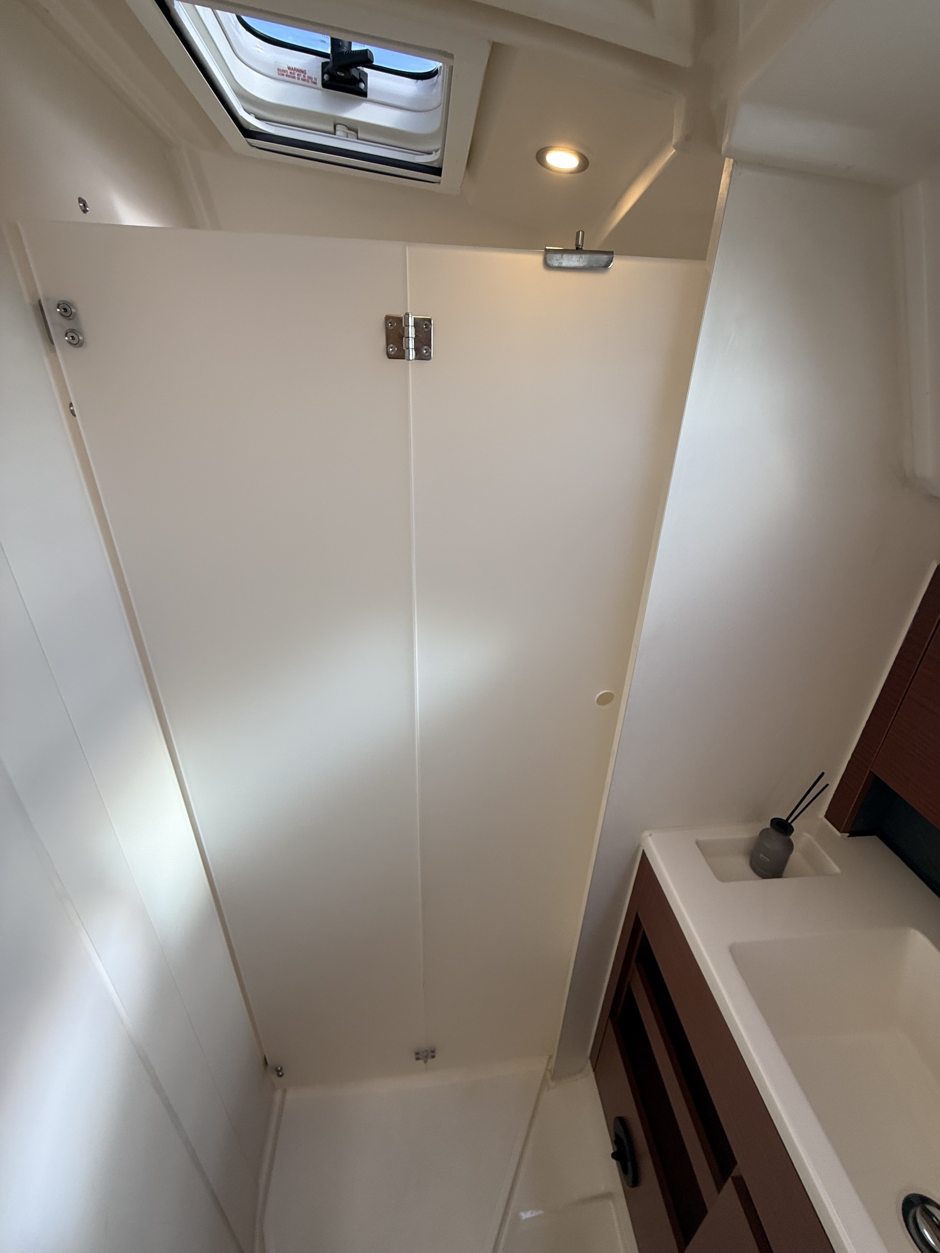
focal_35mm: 14
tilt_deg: -24.7
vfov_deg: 102.1
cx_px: 470
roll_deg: -0.4
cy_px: 626
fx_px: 507
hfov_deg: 85.7
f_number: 2.2
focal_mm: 2.22
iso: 80
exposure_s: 1/99
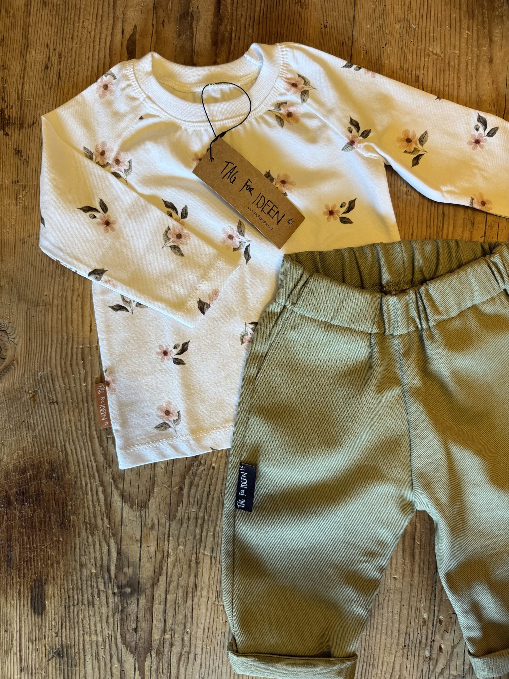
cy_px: 340
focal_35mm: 24
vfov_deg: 71.6
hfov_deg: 56.8
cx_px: 254
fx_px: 471
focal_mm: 6.76
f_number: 1.78
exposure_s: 1/50
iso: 160
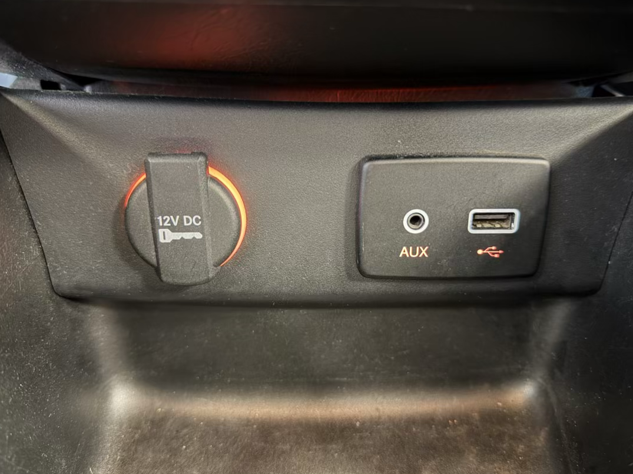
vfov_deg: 51.3
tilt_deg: -39.0
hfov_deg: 65.3
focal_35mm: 27
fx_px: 494
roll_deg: -2.5
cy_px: 232
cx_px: 324
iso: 1250
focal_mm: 6.76
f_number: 1.78
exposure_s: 1/9
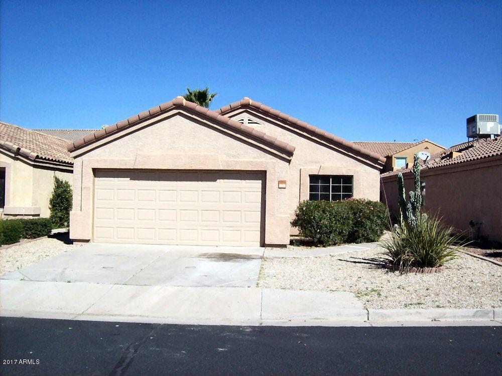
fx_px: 522
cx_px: 251
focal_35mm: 36
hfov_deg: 51.4
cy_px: 188
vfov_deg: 39.7
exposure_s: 1/727
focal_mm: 6
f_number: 4.8
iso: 80
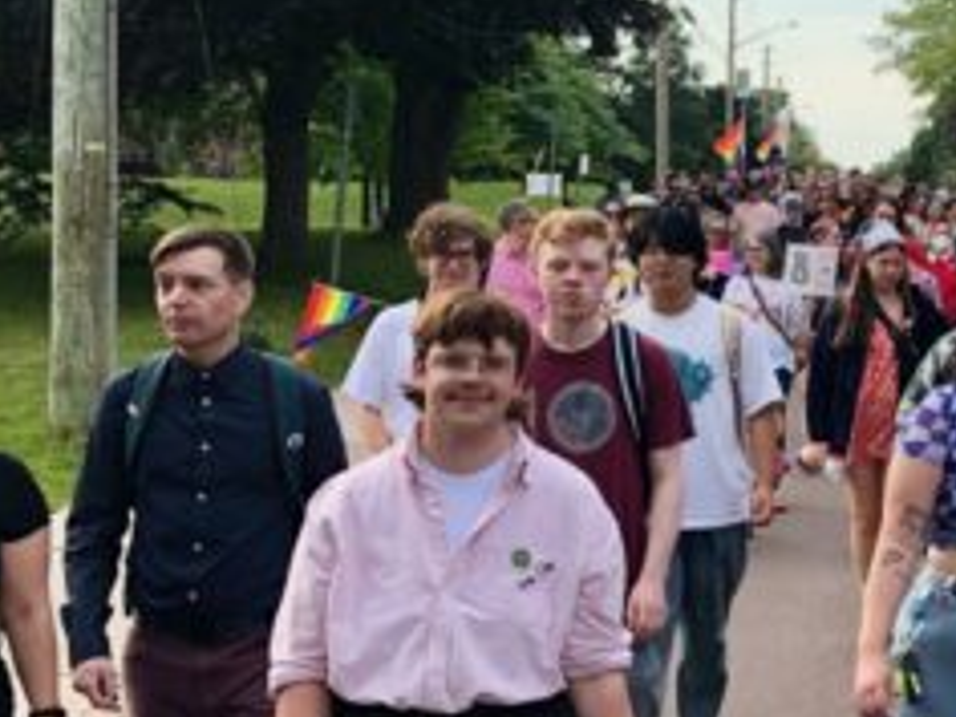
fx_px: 2513
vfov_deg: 16.2
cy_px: 336
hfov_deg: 20.1
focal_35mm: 91
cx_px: 1159
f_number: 1.8
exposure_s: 1/505
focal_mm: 4
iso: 20
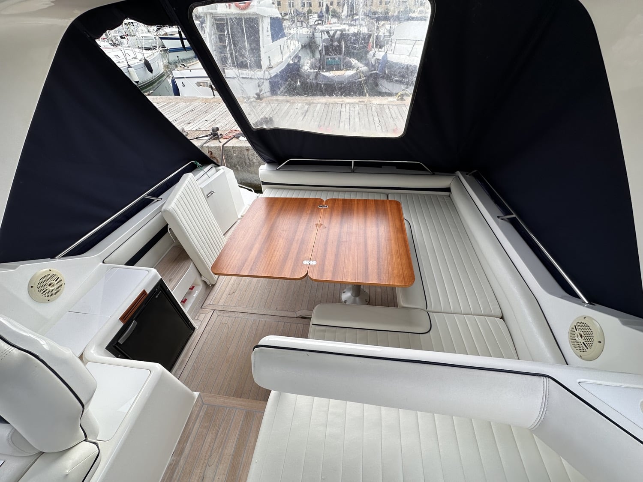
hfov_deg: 102.1
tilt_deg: -39.7
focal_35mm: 14
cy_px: 241
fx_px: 260
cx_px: 322
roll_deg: +1.7
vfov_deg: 85.7
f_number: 2.2
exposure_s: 1/240
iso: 40
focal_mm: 2.22
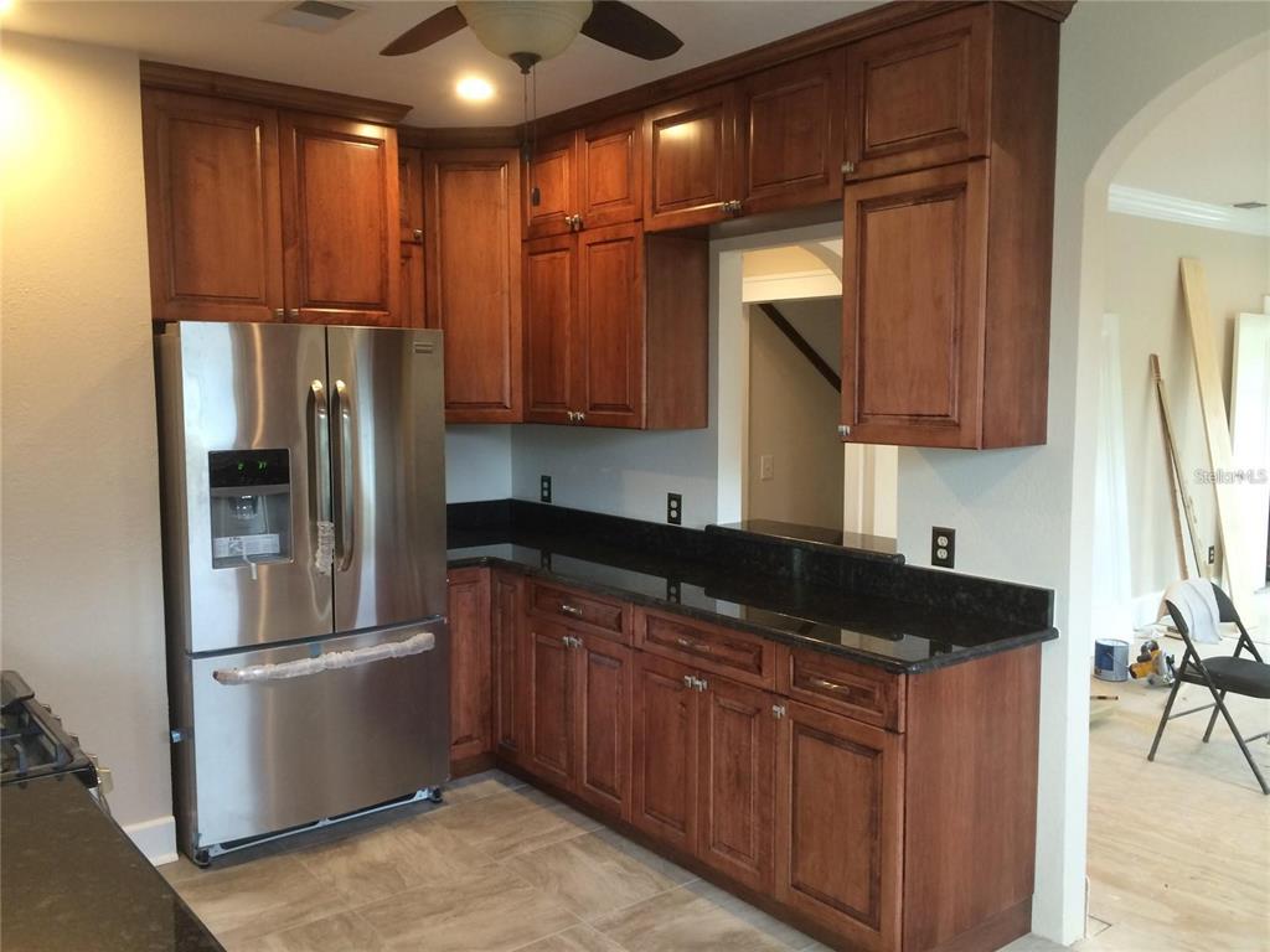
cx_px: 635
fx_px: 1101
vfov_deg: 46.8
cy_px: 476
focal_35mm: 30
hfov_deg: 60.0
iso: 100
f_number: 2.2
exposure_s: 1/30
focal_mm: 4.12
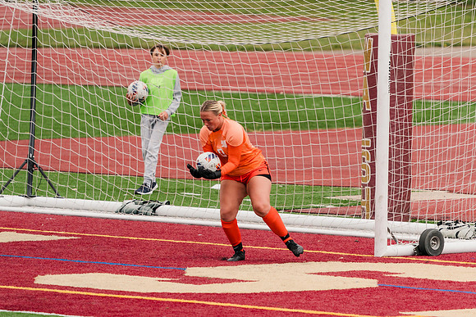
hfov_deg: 3.6
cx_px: 283
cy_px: 158
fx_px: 7604
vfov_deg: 2.4
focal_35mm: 575
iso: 640
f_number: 6.3
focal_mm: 459
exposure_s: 1/1600
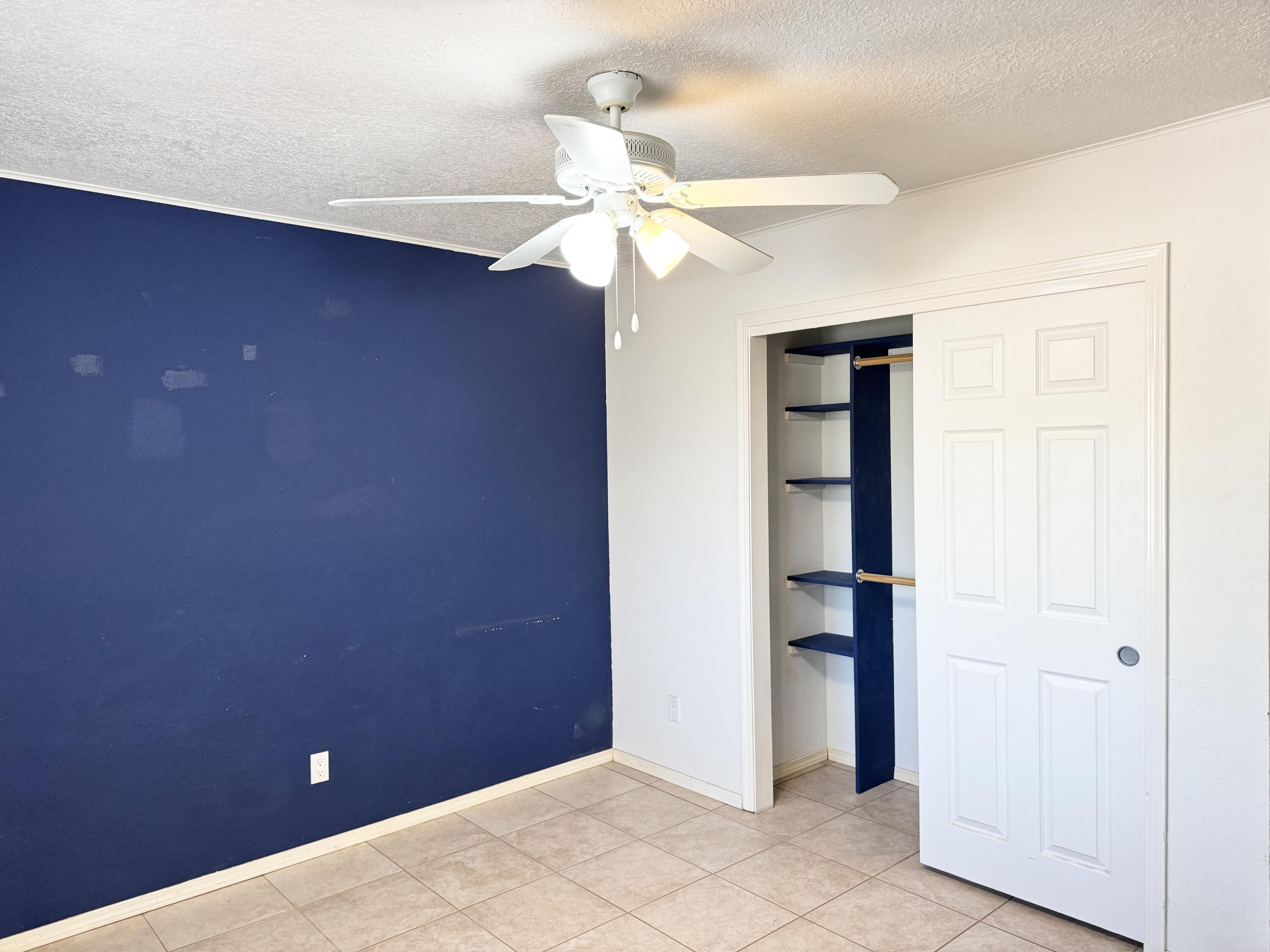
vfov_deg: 56.8
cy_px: 476
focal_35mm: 24
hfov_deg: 71.6
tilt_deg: -2.5
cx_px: 635
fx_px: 881
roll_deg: +0.9
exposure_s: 1/120
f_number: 1.78
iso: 160
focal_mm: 6.76
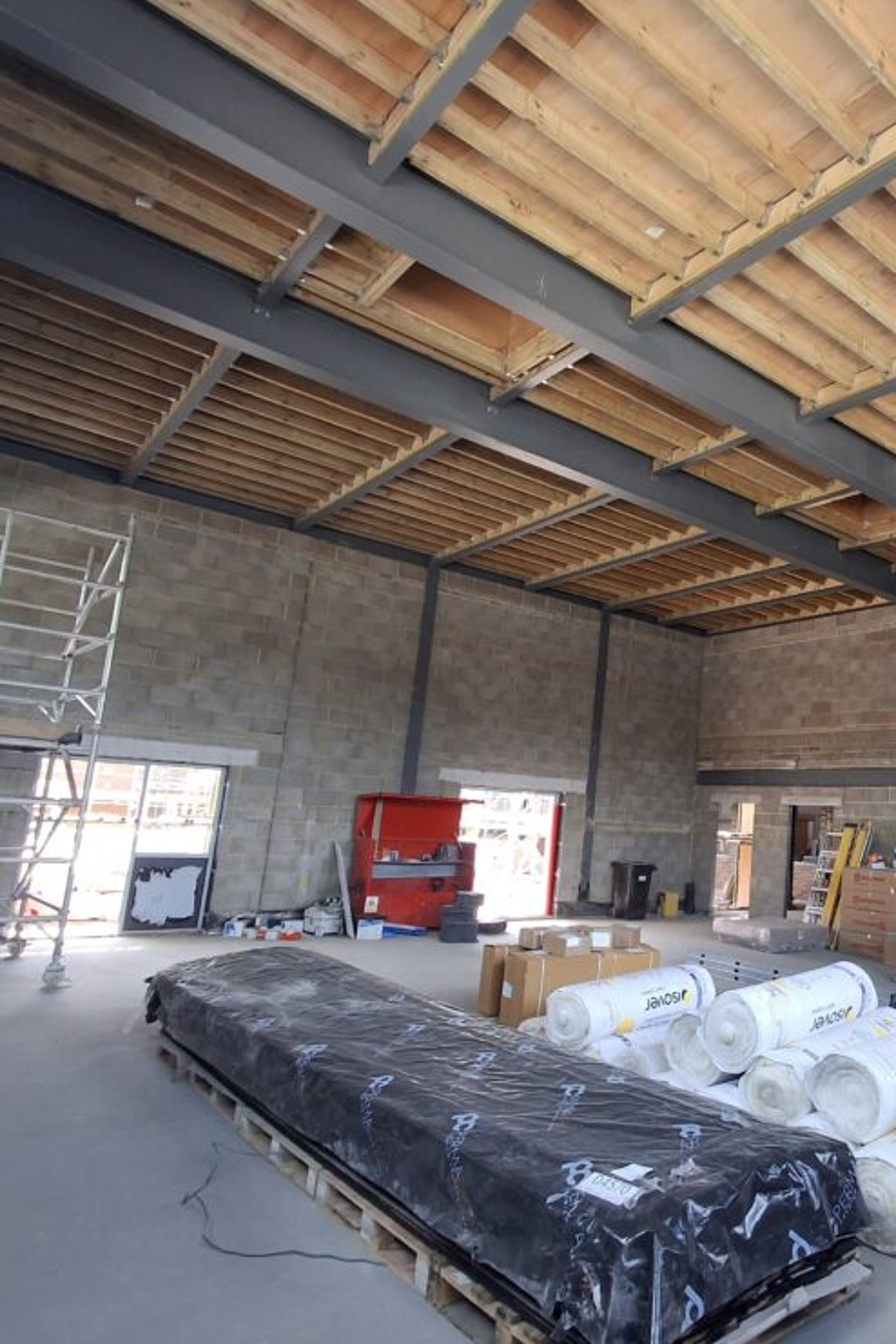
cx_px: 755
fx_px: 859
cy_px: 693
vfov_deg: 76.1
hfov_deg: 50.7
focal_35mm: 23
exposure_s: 1/50
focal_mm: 1.64
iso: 40
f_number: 2.2
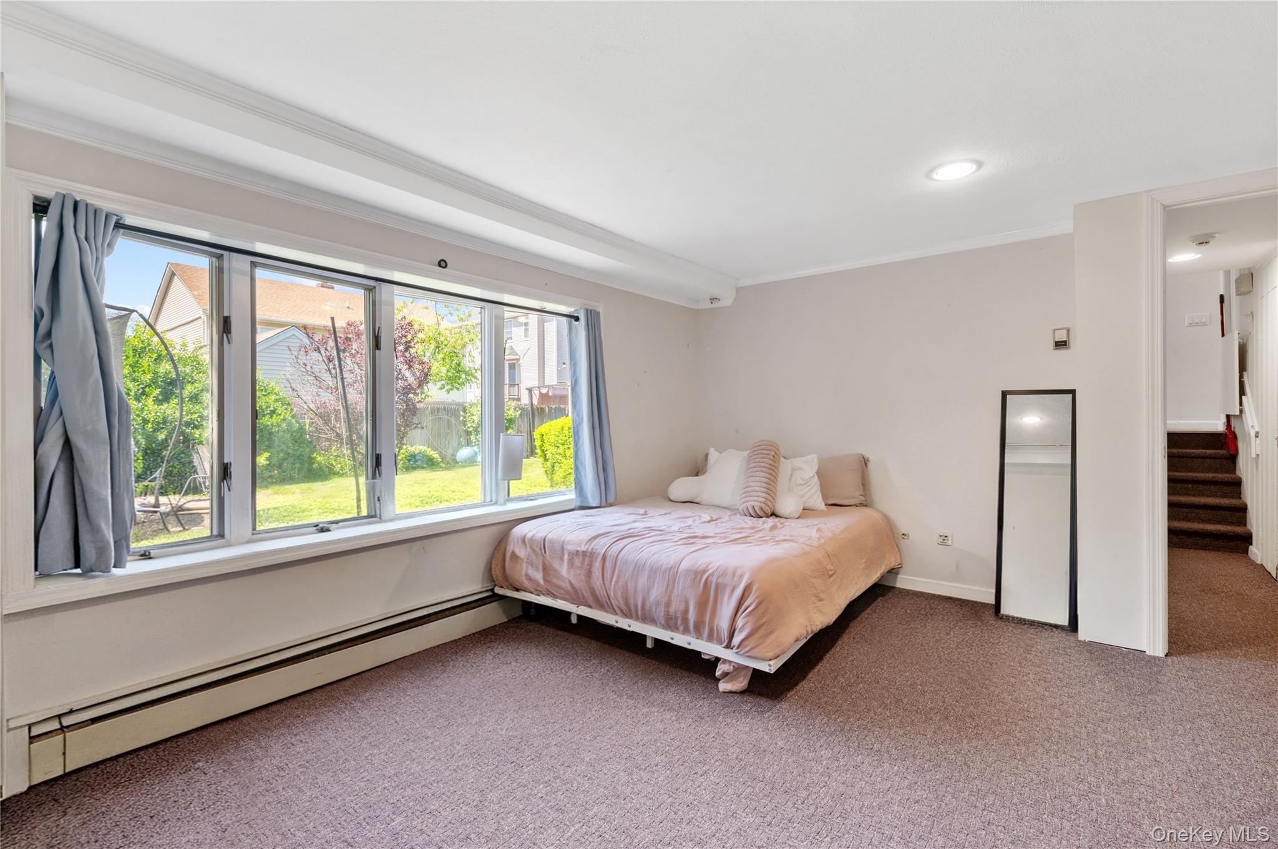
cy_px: 424
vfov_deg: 77.2
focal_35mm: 15
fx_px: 532
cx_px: 639
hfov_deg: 100.4
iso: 500
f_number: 8
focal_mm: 15
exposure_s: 1/13
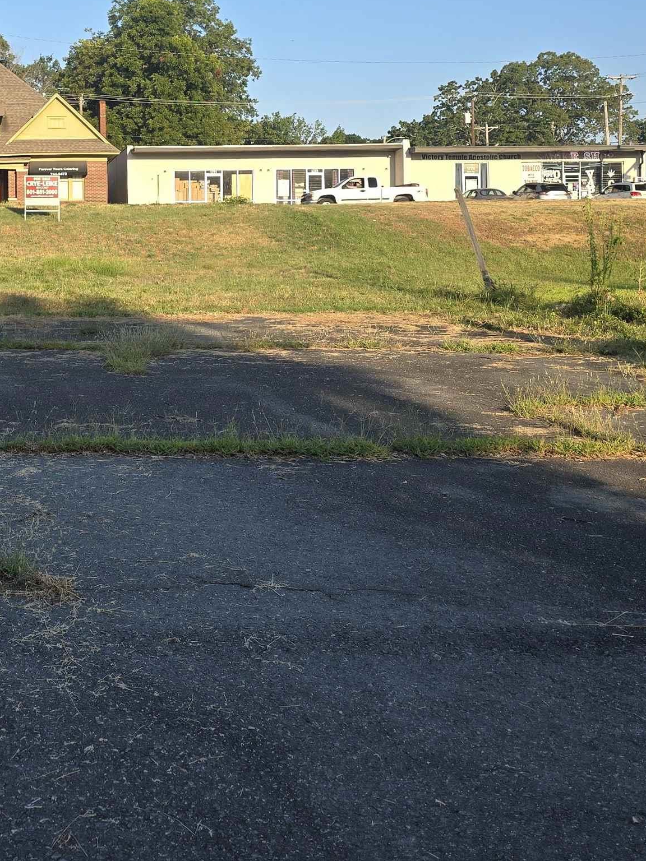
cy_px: 243
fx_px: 1145
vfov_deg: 40.4
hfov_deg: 30.7
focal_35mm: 46
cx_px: 124
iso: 12
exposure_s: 1/384
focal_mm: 6.3
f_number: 1.7
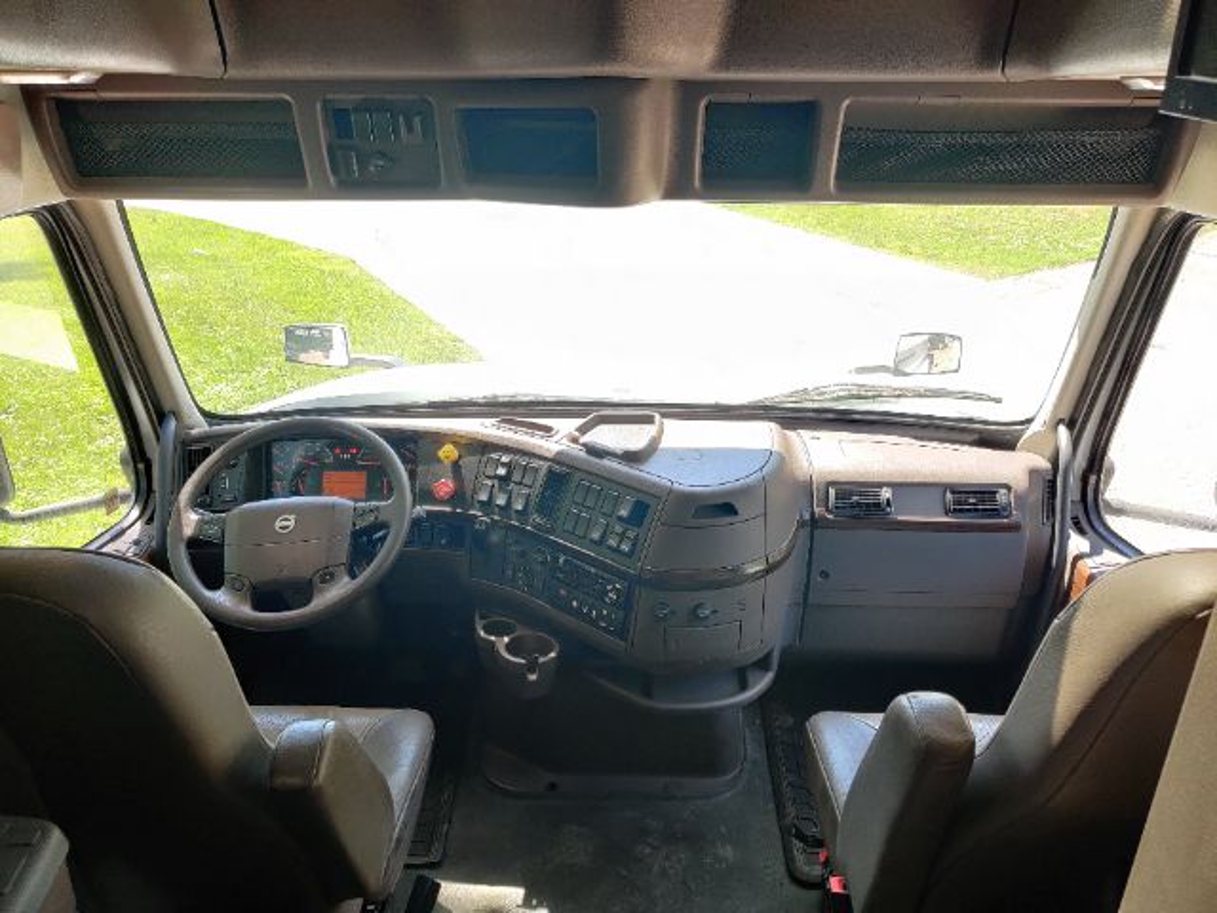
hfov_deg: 65.3
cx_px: 608
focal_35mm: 27
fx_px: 949
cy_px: 456
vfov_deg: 51.4
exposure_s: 1/50
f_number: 1.65
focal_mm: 4.75
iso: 400
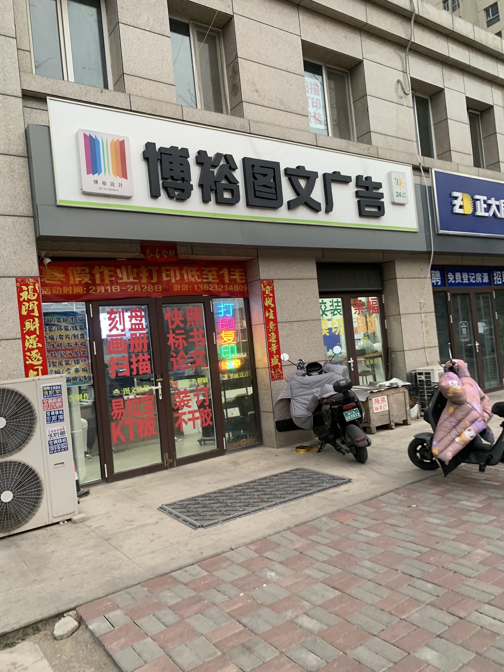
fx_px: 505
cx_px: 252
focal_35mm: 26
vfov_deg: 67.3
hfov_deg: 53.1
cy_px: 336
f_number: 1.8
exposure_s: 1/69
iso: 100
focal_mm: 4.25
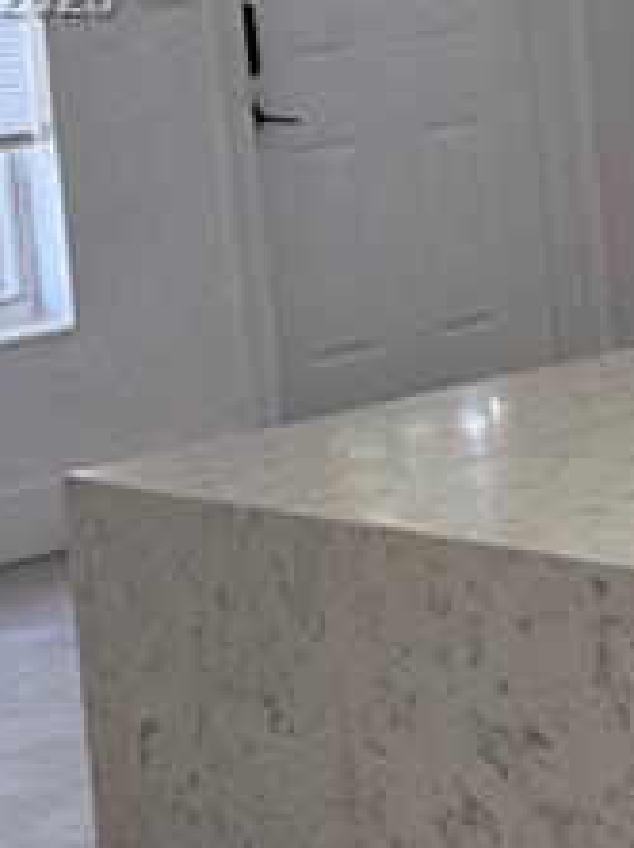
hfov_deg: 10.7
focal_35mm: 130
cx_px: 1127
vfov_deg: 14.9
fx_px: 3181
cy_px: 0
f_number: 1.78
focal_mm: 6.76
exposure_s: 1/120
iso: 160
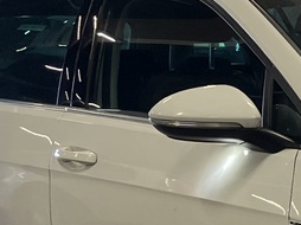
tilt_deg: -3.2
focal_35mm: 159
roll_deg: +3.0
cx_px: 434
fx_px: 1381
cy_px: 211
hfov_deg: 11.9
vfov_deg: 9.3
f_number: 1.8
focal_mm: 3.99
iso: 100
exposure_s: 1/60
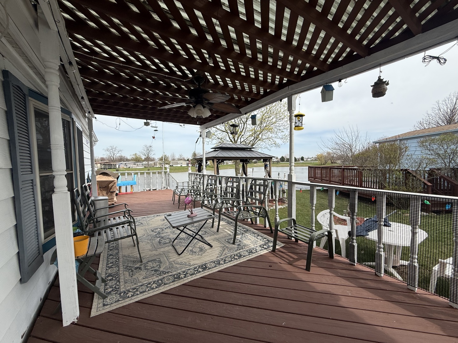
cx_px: 229
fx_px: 185
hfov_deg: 102.1
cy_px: 172
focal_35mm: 14
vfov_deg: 85.7
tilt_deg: -1.6
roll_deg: +1.1
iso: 50
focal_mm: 2.22
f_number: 2.2
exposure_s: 1/2165
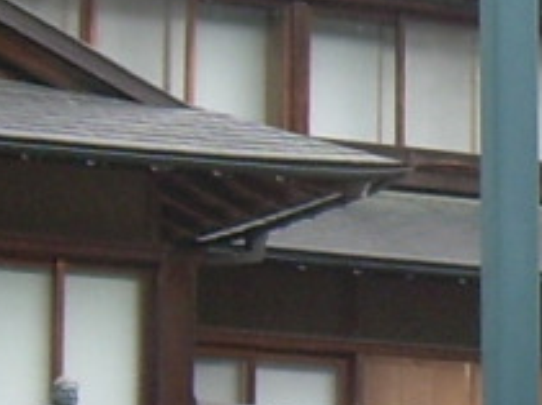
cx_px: 1019
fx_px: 4348
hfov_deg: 6.9
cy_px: 273
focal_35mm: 278
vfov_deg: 5.3
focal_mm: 6.3
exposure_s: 1/210
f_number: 2.8
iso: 50
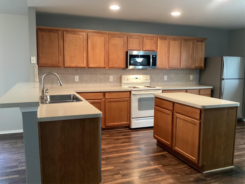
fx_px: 219
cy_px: 92
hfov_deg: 58.4
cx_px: 122
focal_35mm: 31
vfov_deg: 45.4
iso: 400
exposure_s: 1/30
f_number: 2.4
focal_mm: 3.3
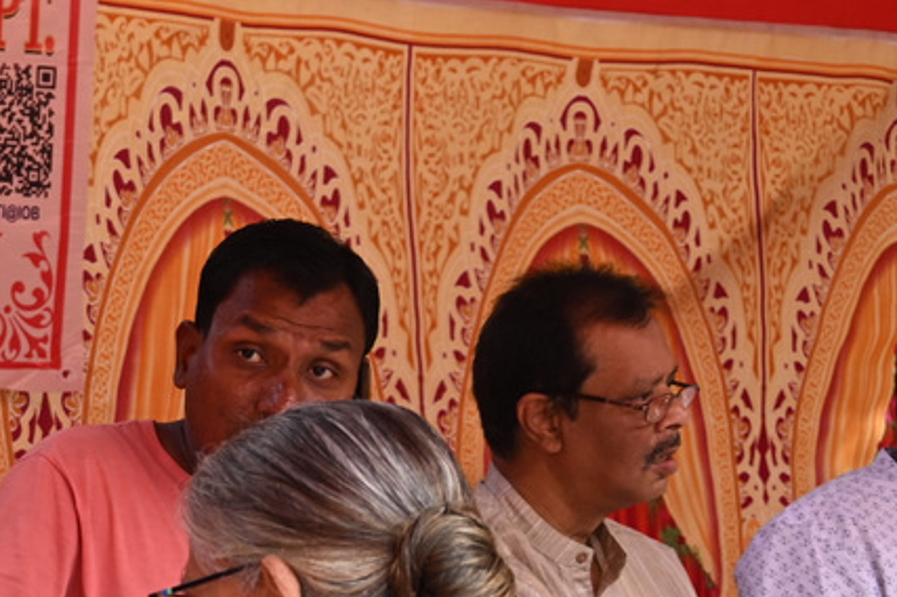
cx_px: -542
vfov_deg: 10.0
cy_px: 646
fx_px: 3361
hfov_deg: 14.0
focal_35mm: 135
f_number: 4.8
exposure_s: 1/250
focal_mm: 36
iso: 400
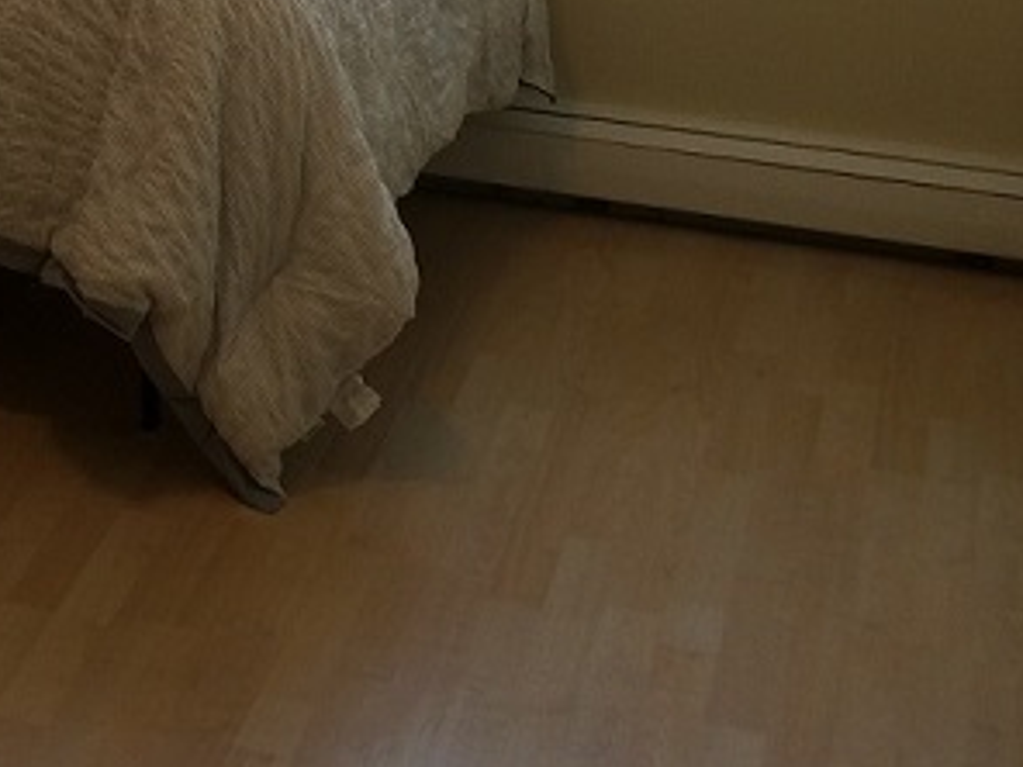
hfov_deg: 20.0
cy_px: -330
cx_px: -290
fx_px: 2660
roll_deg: +1.0
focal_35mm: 90
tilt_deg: -10.4
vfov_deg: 15.3
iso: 40
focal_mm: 4.15
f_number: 2.2
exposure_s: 1/40
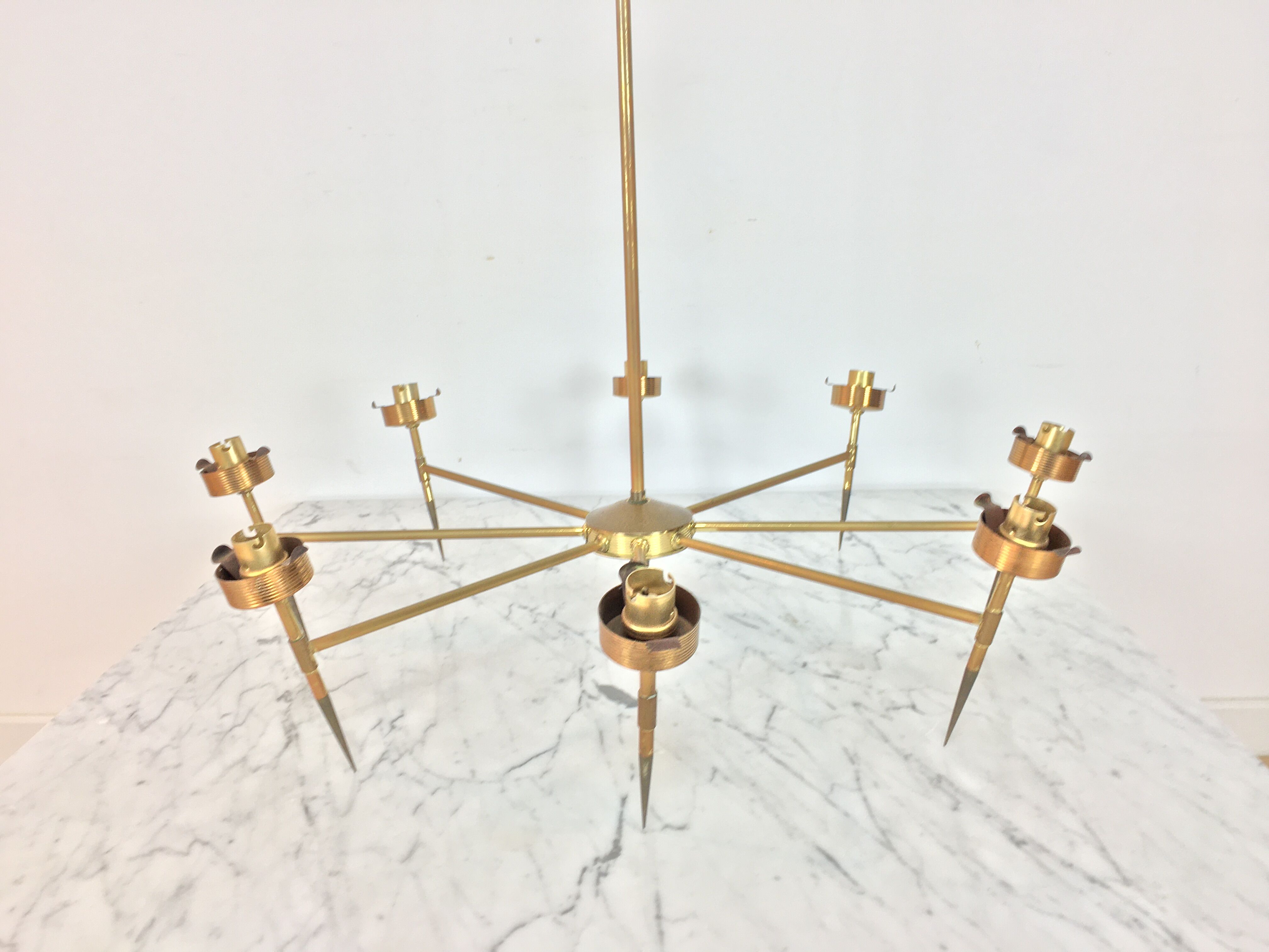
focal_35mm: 29
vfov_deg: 48.2
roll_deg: +2.2
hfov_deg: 61.7
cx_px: 634
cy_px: 476
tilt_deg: -15.2
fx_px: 1063
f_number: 2.2
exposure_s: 1/33
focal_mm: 4.15
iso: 25
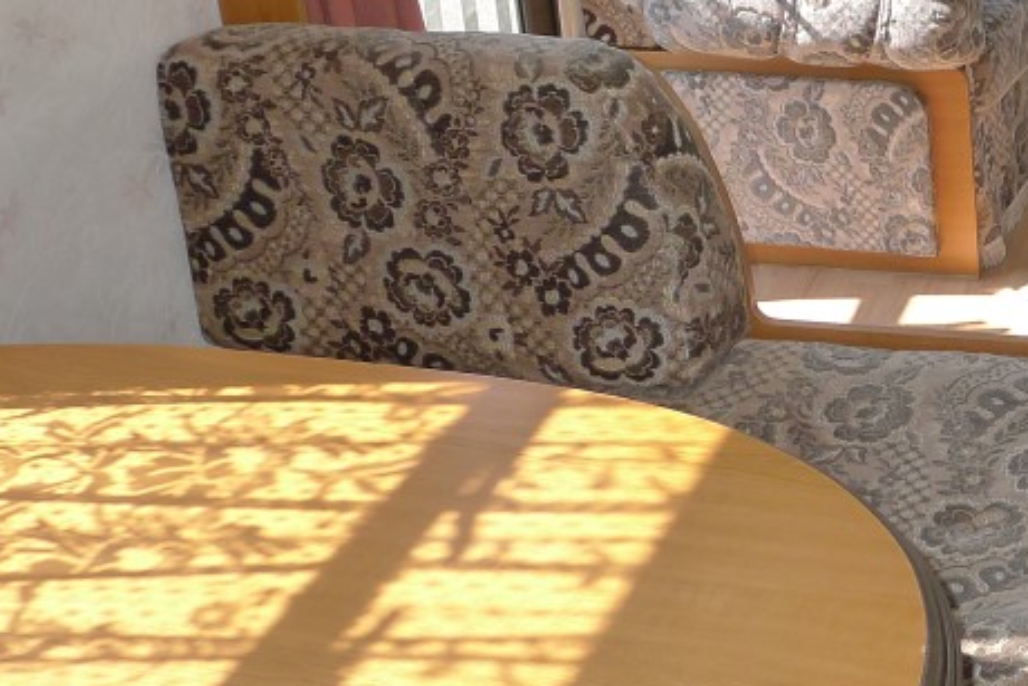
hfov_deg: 29.7
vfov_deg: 22.2
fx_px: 1714
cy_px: 107
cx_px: 1154
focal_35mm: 60
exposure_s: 1/160
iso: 125
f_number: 2.8
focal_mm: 5.1
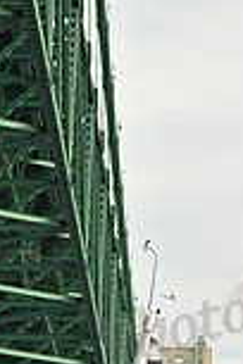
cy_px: 683
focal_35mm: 455
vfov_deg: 4.5
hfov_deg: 3.0
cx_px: -23
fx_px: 4607
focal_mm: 120
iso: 320
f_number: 5.6
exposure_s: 1/1000
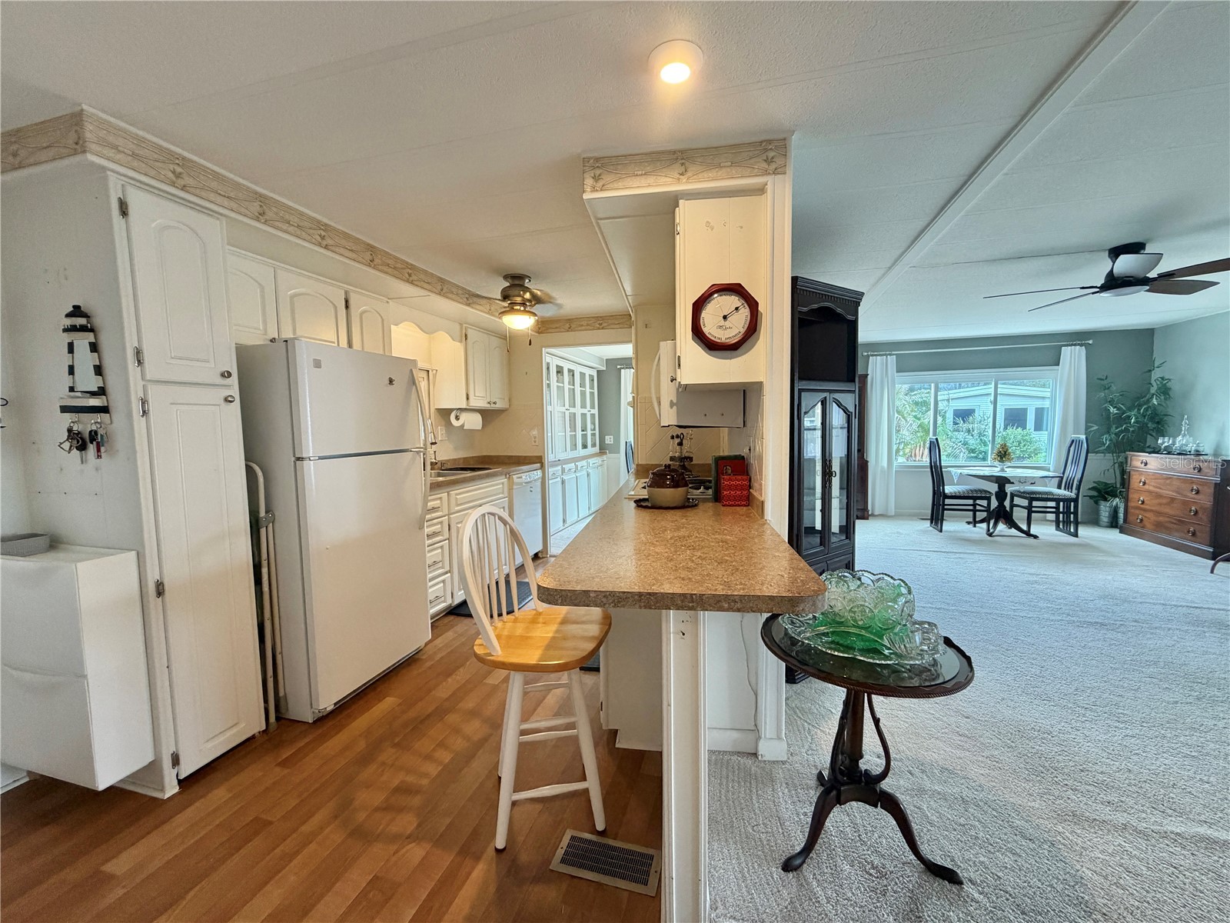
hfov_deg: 102.1
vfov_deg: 85.7
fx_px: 497
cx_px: 615
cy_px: 462
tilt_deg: -3.3
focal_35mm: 14
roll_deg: +0.9
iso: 250
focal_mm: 2.22
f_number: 2.2
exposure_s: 1/120
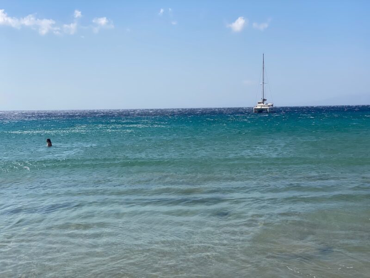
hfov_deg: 36.8
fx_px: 556
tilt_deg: -3.1
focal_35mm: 52
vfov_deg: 28.0
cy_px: 139
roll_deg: +0.4
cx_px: 185
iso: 20
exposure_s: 1/2994
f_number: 2
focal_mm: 6
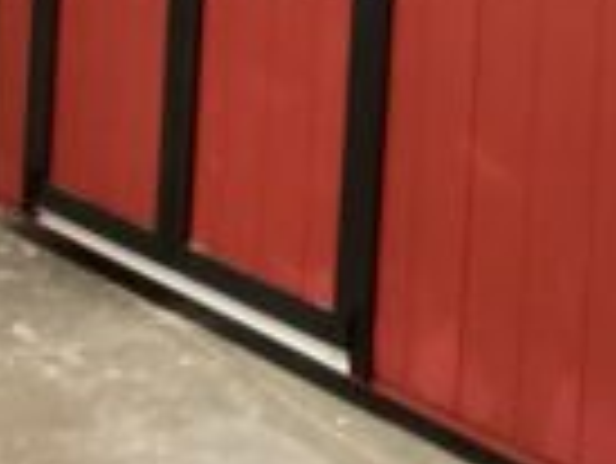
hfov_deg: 17.3
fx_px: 1924
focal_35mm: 108
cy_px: -250
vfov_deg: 12.9
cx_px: 764
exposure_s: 1/40
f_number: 1.8
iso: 200
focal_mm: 3
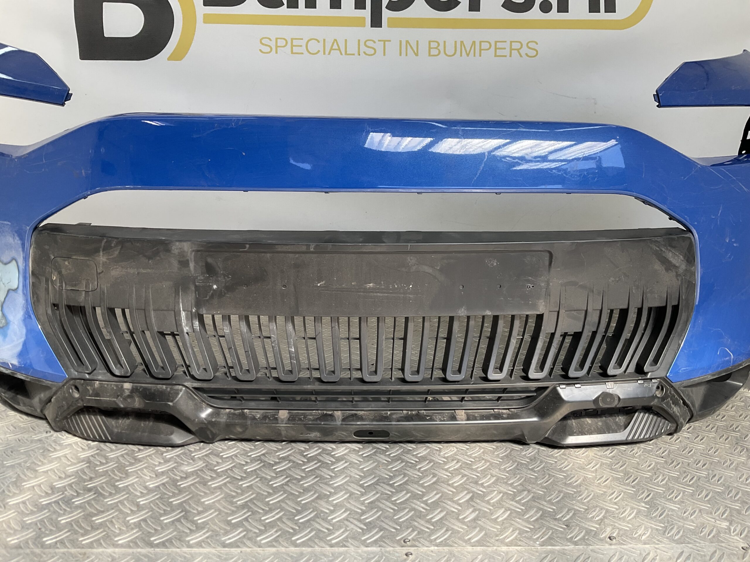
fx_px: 628
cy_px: 281
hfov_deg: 61.7
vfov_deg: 48.2
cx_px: 375
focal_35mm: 29
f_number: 1.8
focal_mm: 3
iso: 16
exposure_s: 1/245
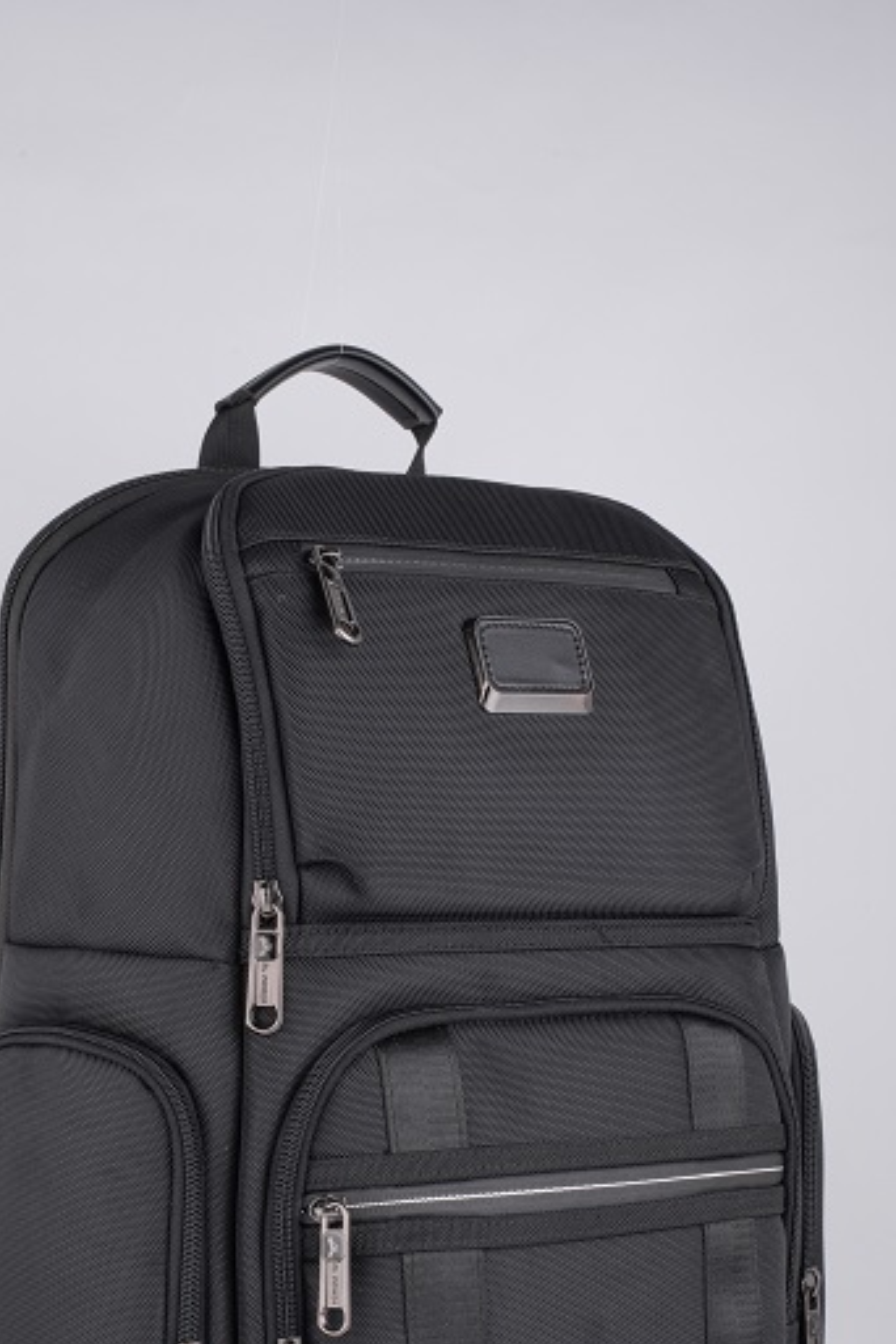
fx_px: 2725
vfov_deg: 27.5
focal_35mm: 73
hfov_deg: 18.7
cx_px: 377
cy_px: 937
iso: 100
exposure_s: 1/125
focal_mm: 50
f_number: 16
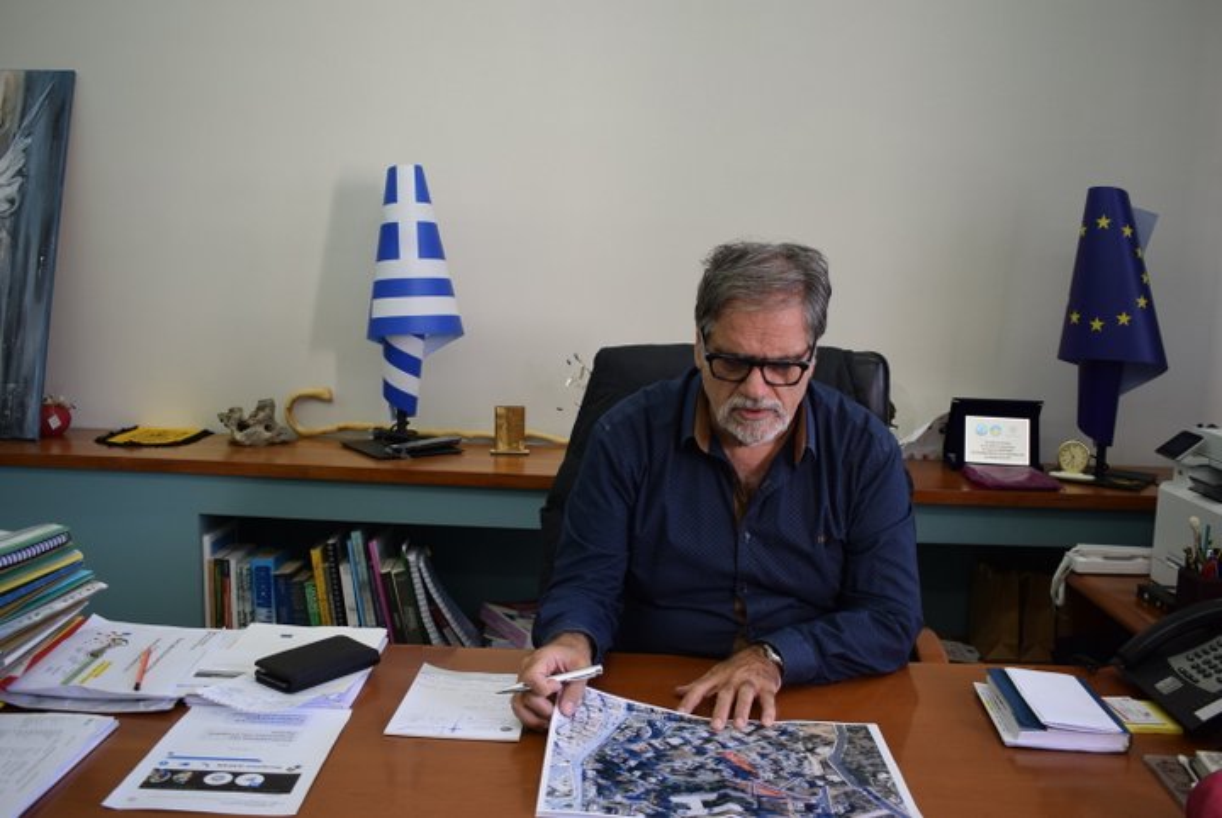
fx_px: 1223
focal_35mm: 36
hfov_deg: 53.1
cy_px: 409
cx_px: 611
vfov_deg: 37.0
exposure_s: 1/60
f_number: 4
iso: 500
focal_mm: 24
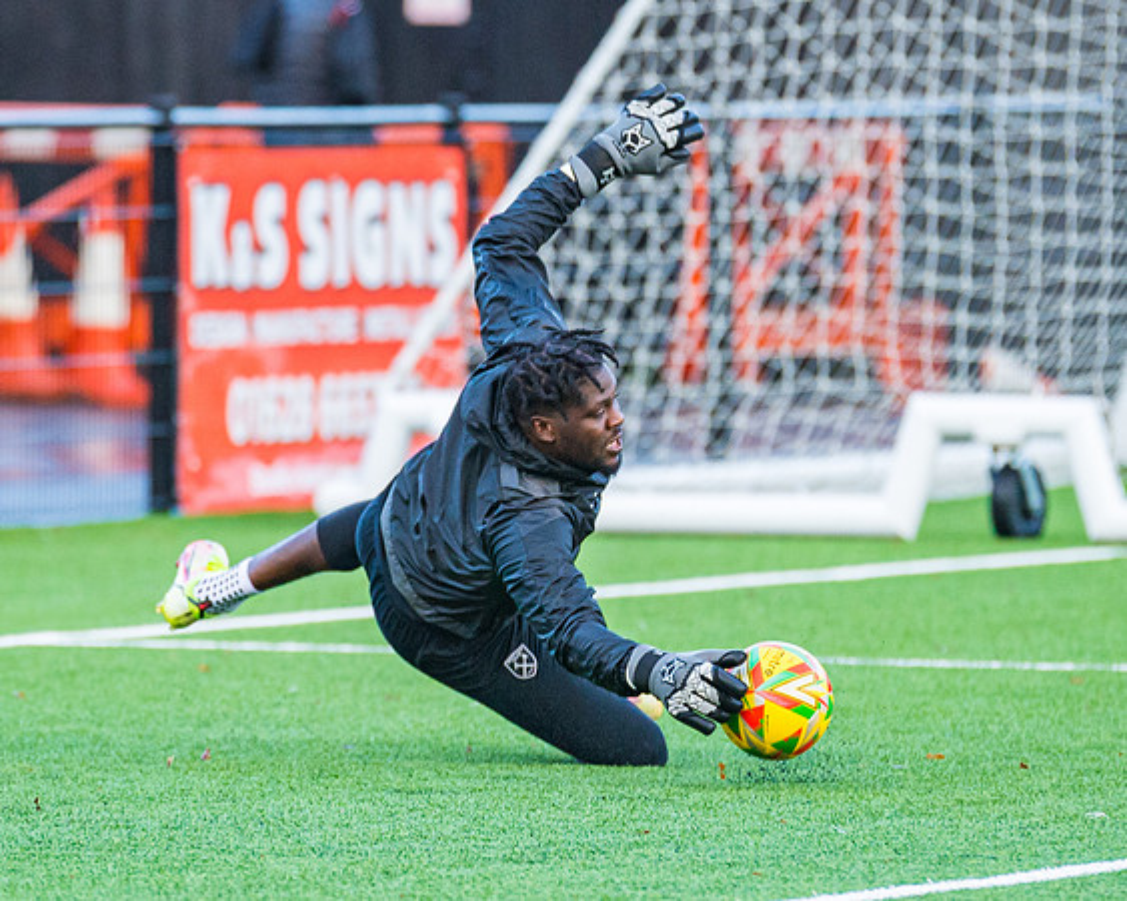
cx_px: 418
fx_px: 20552
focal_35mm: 616
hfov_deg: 3.1
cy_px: 374
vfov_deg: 2.5
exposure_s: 1/1250
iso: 1000
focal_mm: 250
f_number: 2.8
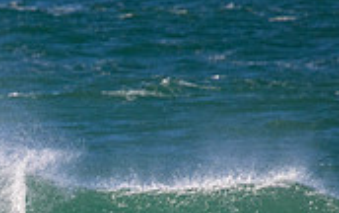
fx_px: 25403
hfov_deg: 0.8
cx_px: -91
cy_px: 299
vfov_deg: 0.5
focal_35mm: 2746
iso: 1250
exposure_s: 1/2000
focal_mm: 800
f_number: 11
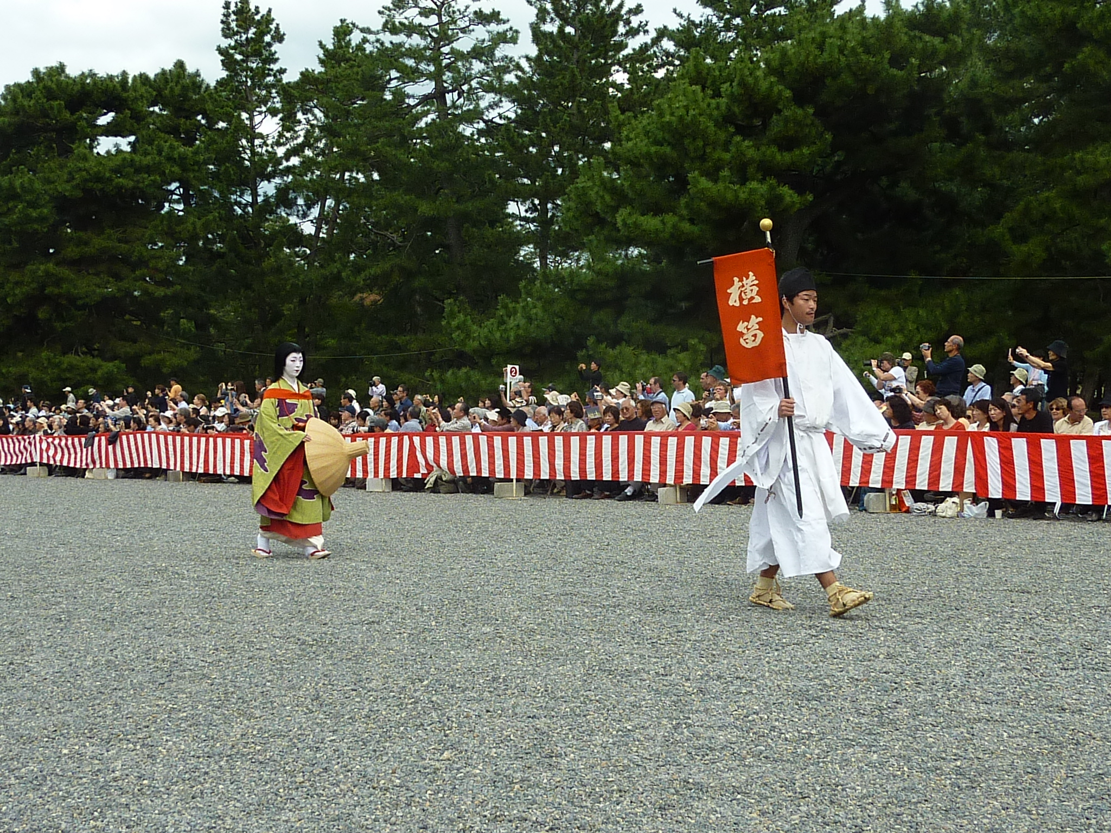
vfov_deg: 28.6
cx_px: 556
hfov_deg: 37.5
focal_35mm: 51
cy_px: 416
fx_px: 1637
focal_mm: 4.7
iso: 80
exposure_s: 1/500
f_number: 4
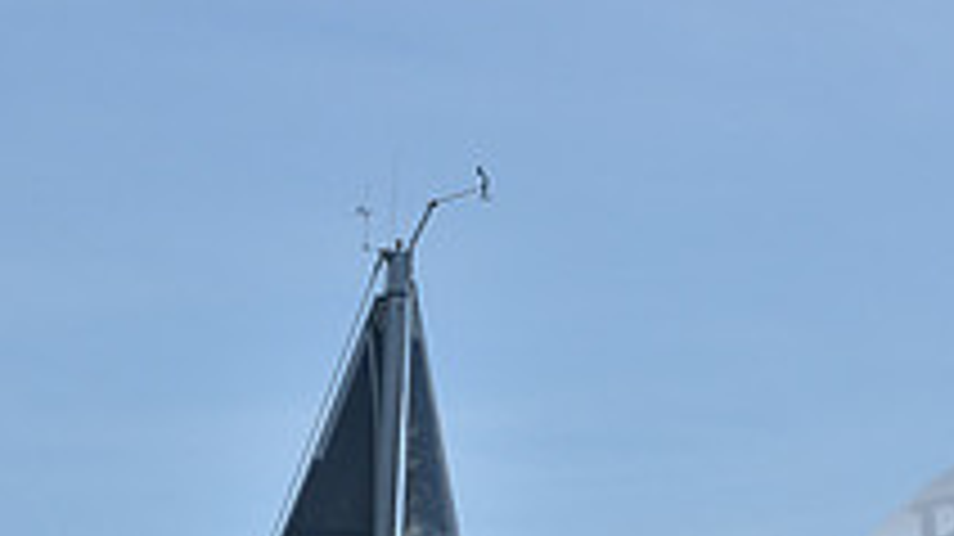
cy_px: 1266
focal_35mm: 349
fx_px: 8824
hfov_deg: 6.2
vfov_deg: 3.4
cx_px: 398
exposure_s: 1/800
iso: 320
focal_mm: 122
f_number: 13
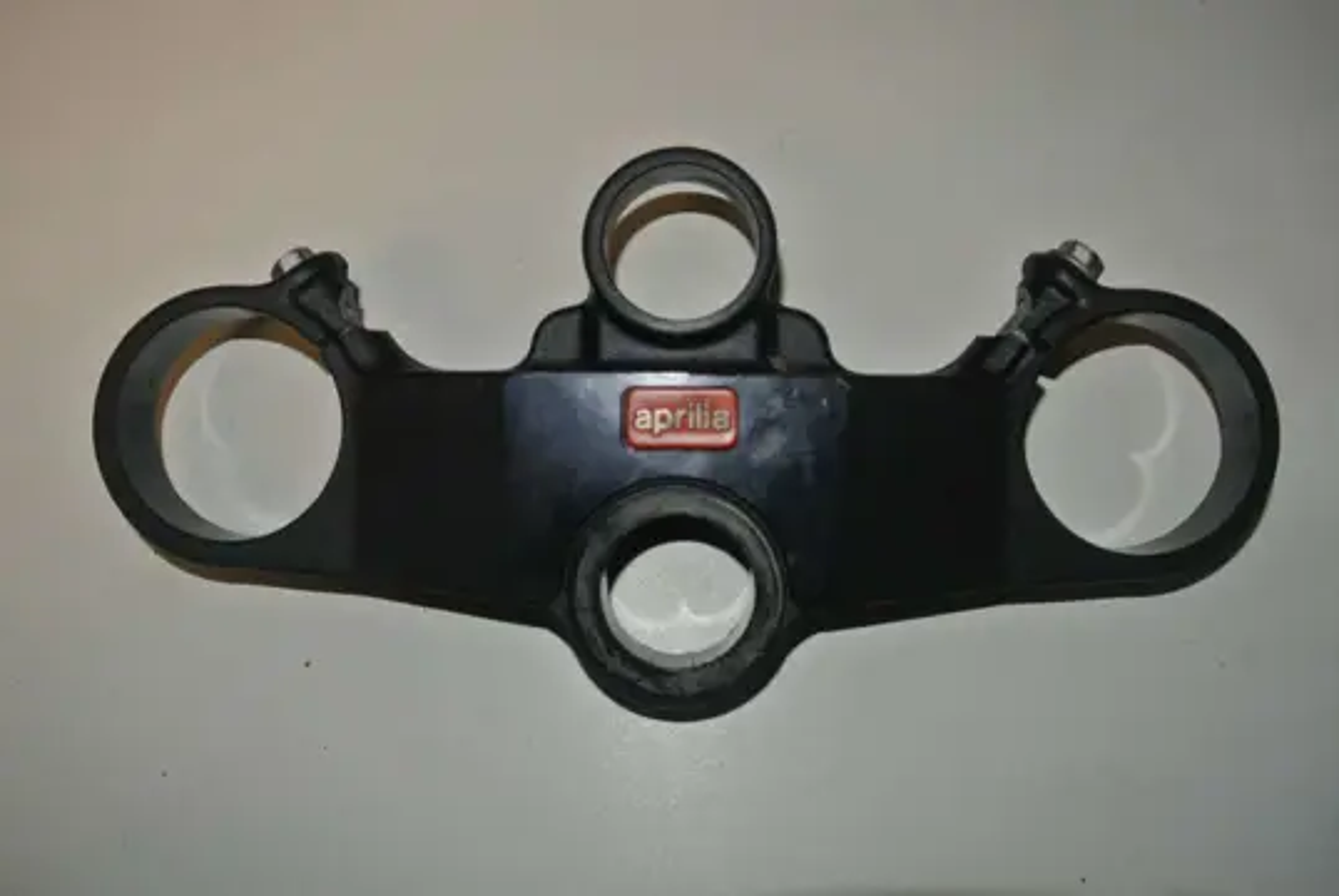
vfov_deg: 42.4
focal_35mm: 31
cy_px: 448
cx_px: 670
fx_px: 1154
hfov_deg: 60.2
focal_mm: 11.8
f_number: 3.8
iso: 200
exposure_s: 1/60
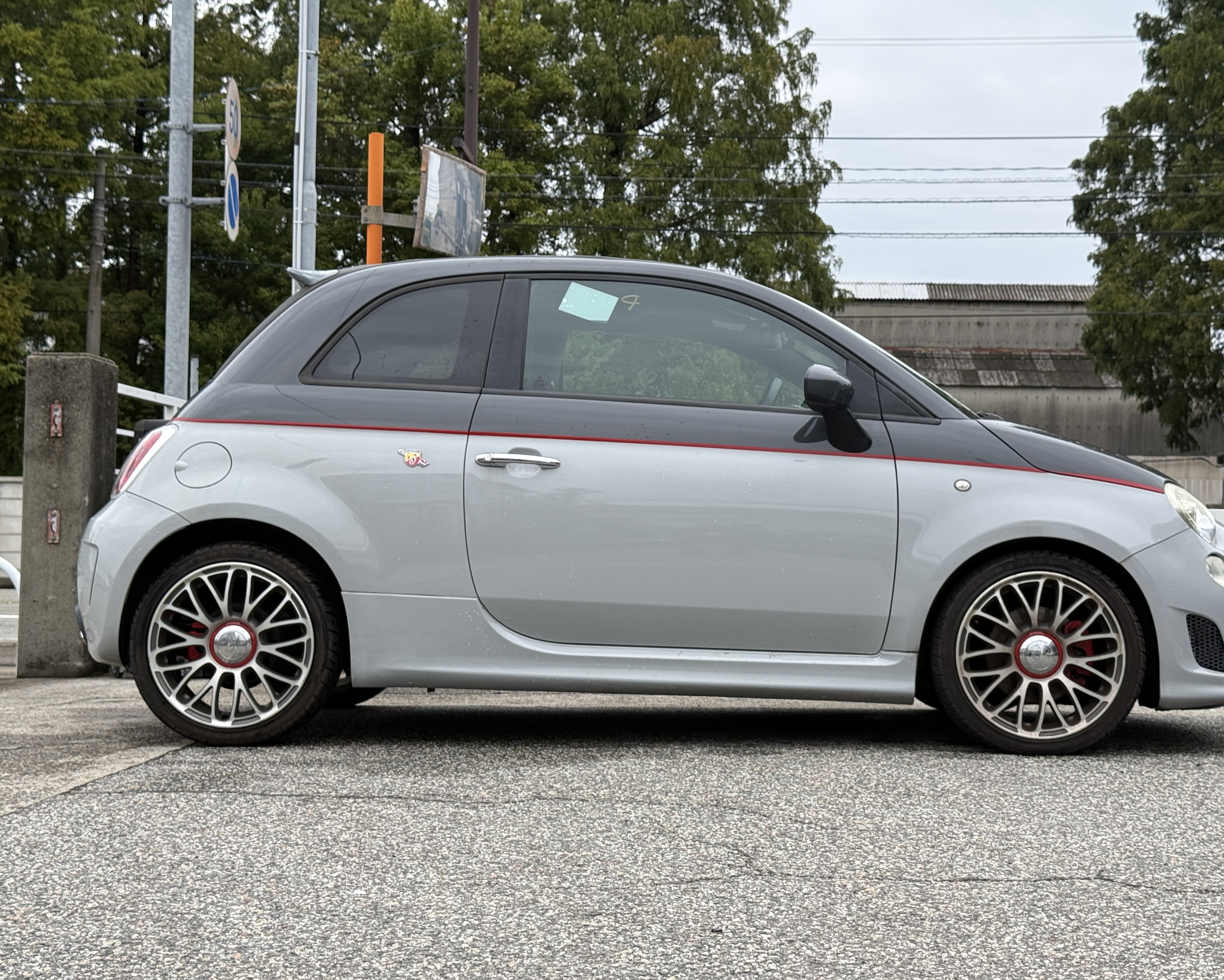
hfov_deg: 35.4
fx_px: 1920
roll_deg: -1.2
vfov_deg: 28.6
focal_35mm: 53
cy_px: 479
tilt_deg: +2.2
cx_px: 645
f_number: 1.78
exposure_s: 1/1795
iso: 64
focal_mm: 6.76
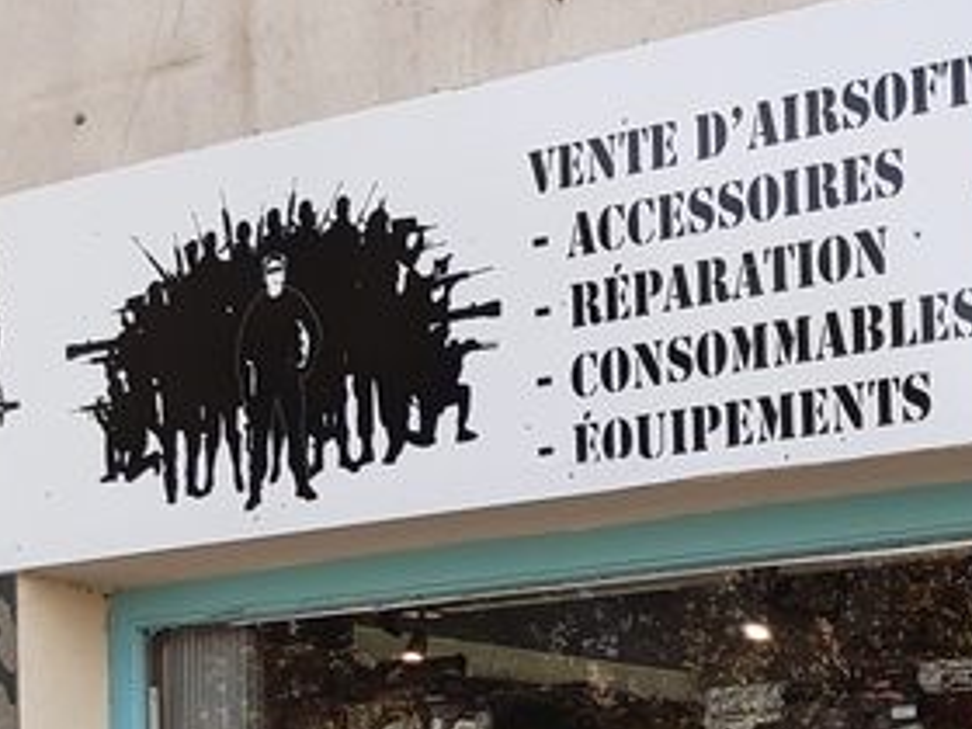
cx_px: 1350
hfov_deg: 19.8
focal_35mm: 89
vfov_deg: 15.9
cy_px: 899
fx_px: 2499
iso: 40
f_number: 1.7
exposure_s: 1/459
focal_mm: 3.92
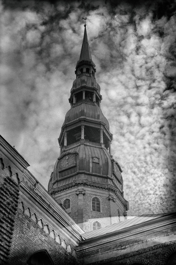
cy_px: 132
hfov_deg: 25.9
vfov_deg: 38.2
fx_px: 382
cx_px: 88
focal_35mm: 52
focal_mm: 35
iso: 100
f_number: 5.6
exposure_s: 1/160
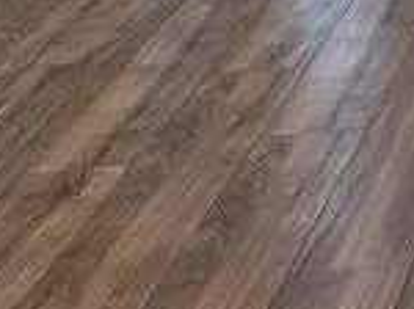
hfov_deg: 9.2
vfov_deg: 7.5
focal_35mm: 178
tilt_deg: -1.5
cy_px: -555
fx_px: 2125
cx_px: 1176
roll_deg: +0.2
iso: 100
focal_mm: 5.96
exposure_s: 1/60
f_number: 1.6
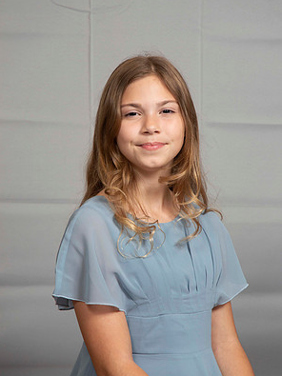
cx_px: 141
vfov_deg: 17.1
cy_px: 173
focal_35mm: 115
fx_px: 1250
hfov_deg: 12.9
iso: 100
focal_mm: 70
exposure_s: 1/60
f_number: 6.3
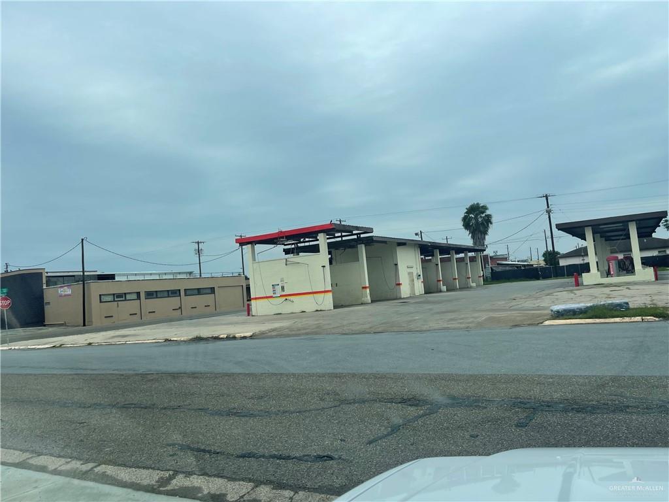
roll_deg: +4.4
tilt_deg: +2.7
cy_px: 251
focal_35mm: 25
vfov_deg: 54.9
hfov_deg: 69.4
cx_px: 334
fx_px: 483
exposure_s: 1/1852
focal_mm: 5.1
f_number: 1.6
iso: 32
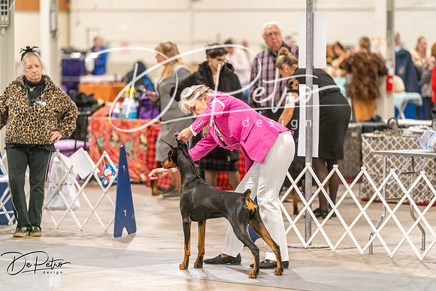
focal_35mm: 200
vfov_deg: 6.9
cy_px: 146
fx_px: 2423
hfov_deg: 10.3
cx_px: 218
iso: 6400
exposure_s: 1/250
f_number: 3.2
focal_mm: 200
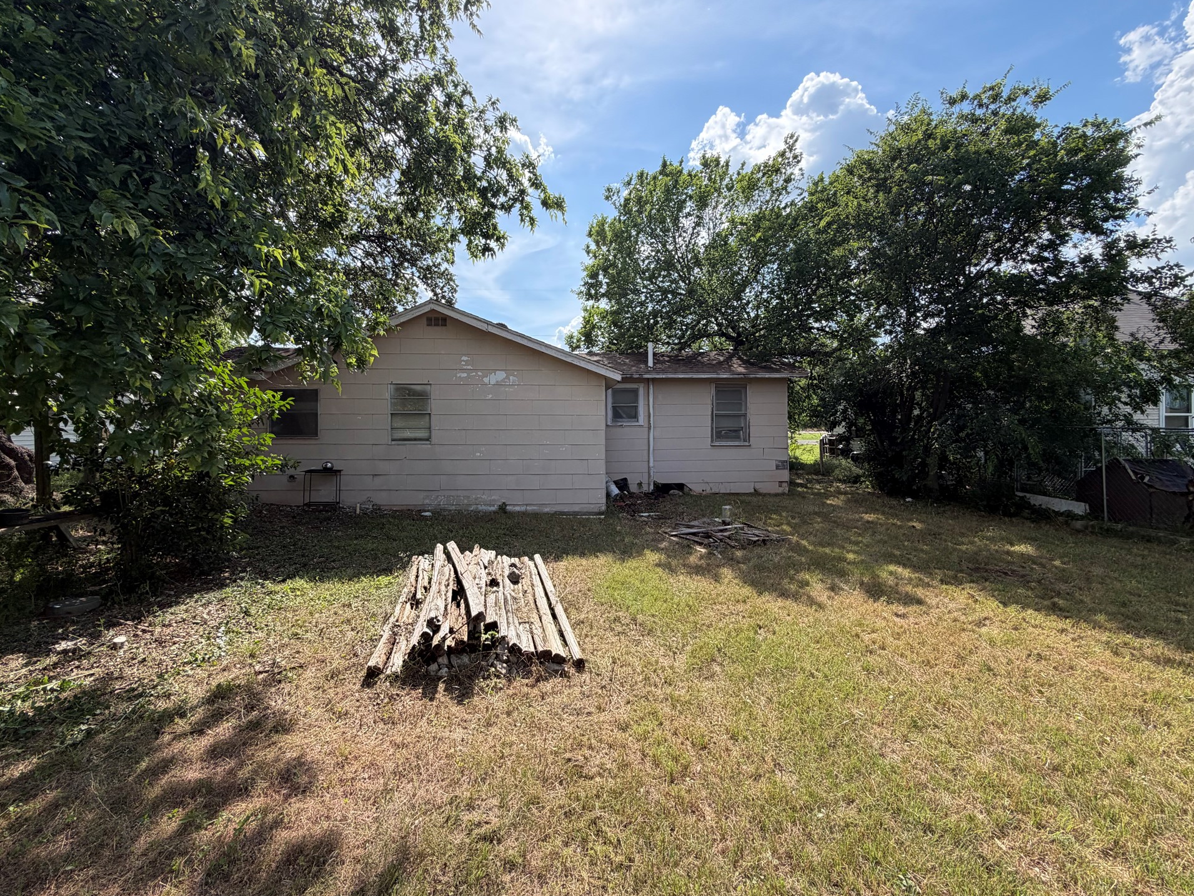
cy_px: 425
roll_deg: +0.3
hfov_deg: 98.1
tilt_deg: +0.7
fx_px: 517
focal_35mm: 15
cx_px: 579
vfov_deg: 81.7
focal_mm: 2.22
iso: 40
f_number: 2.2
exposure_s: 1/770
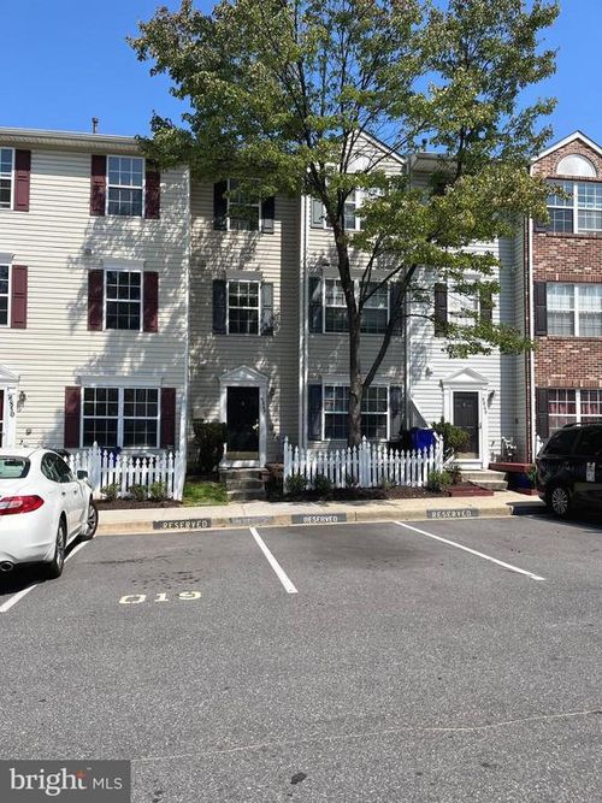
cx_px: 301
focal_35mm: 26
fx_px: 603
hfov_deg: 53.0
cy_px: 402
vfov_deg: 67.3
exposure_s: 1/3049
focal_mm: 5.1
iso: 50
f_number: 1.6
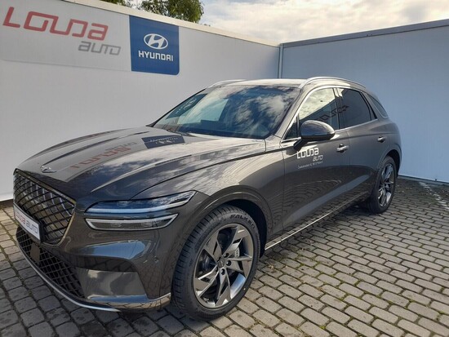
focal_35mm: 25
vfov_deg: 54.9
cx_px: 224
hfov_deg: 69.4
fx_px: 324
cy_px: 168
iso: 20
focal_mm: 4.6
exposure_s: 1/215
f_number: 2
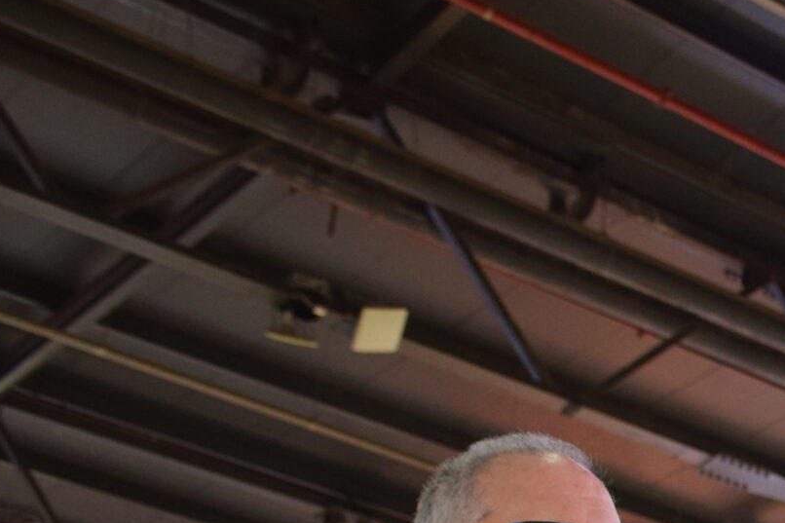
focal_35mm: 110
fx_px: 2389
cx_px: 1216
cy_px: 804
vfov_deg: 11.9
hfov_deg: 16.7
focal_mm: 23
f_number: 3.8
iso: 1000
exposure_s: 1/60
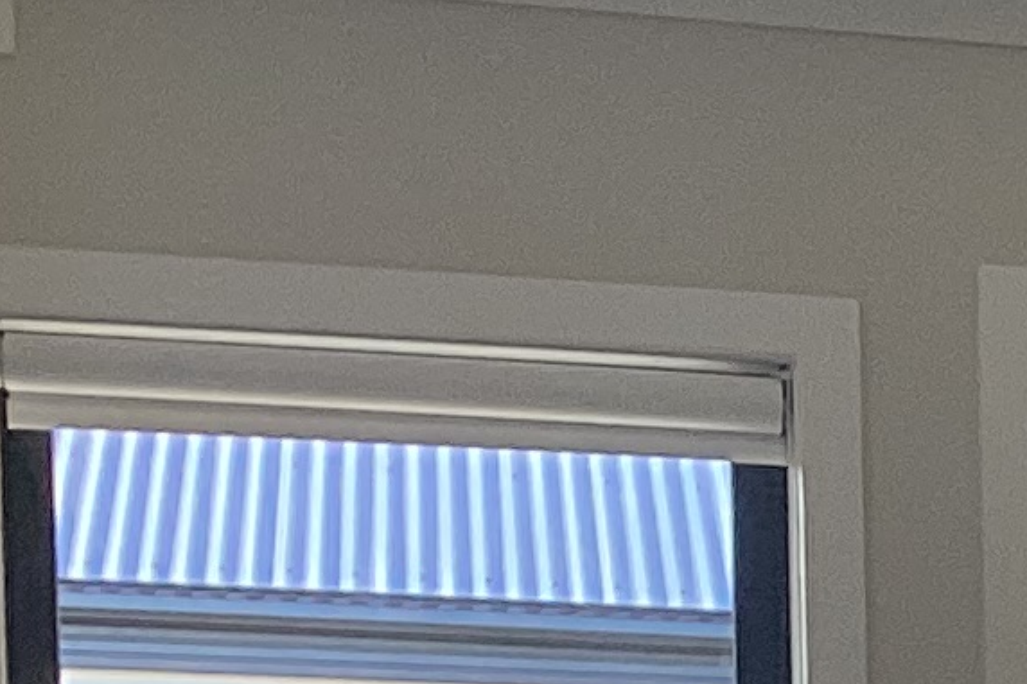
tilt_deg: -6.0
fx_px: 5247
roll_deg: -1.0
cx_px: 2178
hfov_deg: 10.2
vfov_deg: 7.0
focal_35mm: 184
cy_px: 1635
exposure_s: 1/100
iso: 50
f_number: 2.4
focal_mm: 3.3
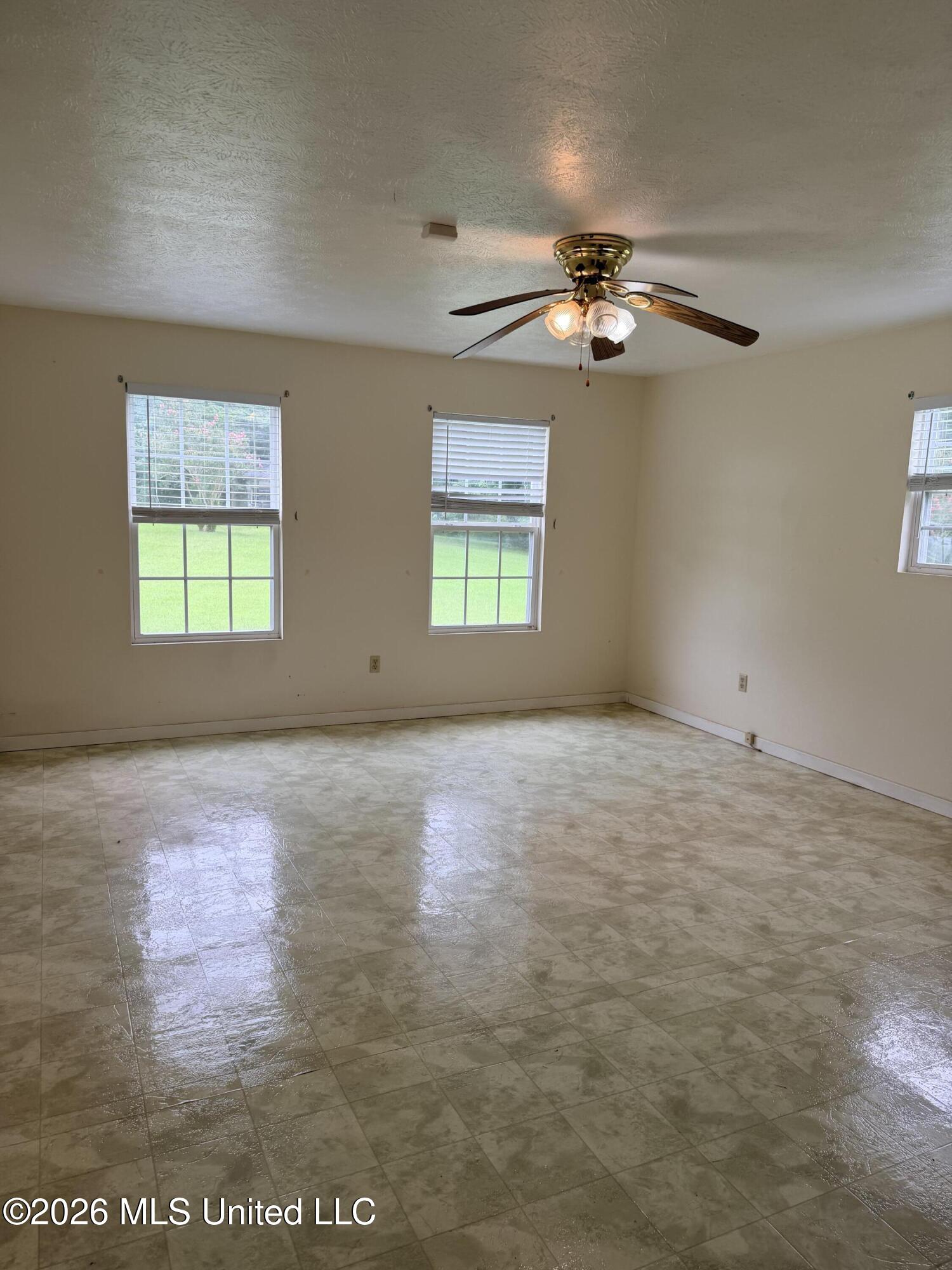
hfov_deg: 56.8
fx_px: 880
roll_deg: -2.7
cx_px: 476
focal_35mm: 24
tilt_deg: -6.9
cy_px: 635
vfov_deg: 71.6
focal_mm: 6.76
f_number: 1.78
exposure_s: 1/325
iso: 80
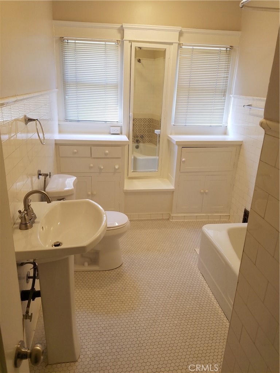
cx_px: 140
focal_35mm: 26
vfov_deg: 67.3
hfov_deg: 53.1
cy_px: 186
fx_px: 280
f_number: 1.7
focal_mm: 4.2
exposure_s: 1/60
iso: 80
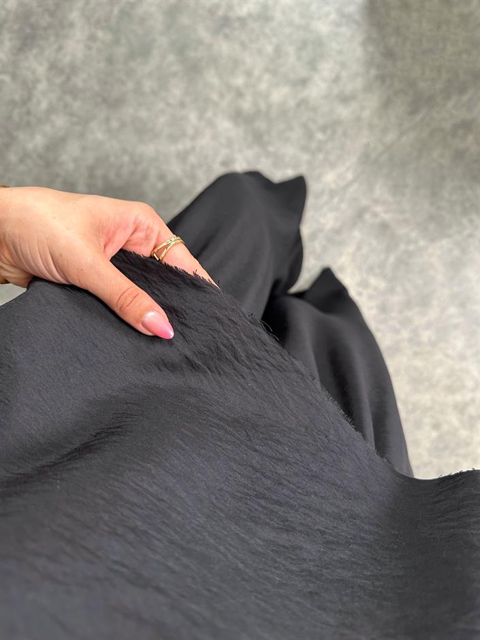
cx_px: 240
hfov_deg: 56.8
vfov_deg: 71.6
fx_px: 444
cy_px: 320
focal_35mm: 24
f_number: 1.78
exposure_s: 1/111
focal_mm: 6.86
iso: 250
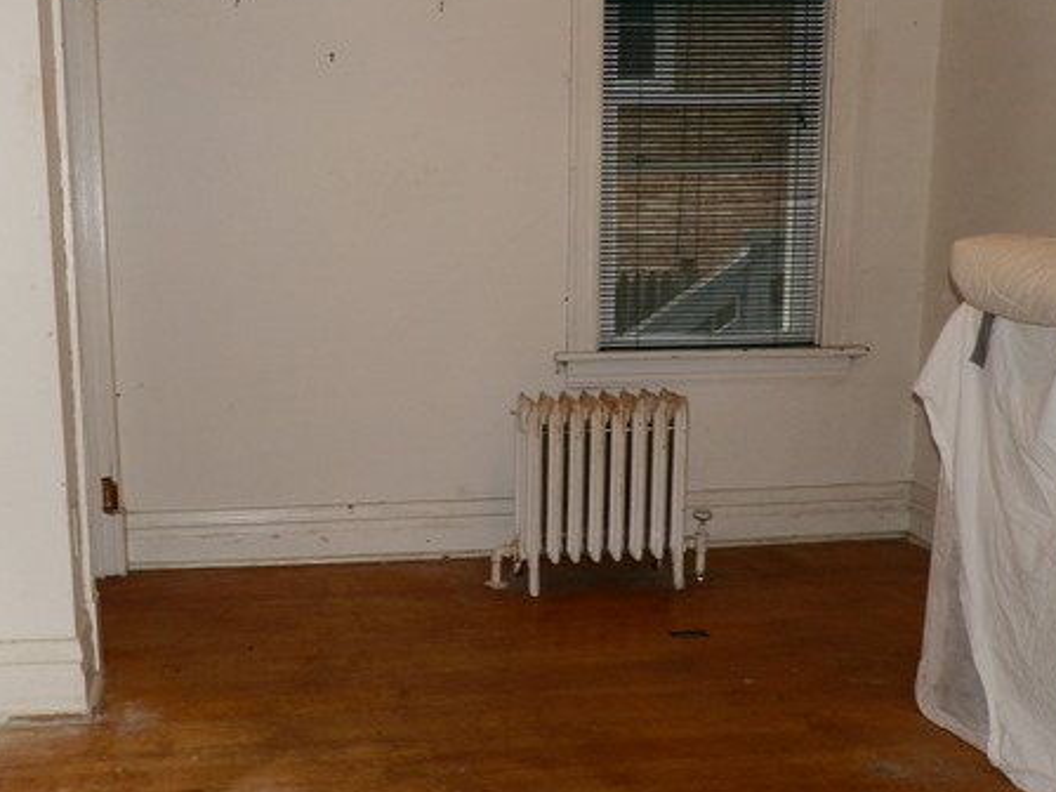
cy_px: 417
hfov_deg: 45.9
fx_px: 1220
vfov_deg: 35.9
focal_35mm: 40
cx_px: 332
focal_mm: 5
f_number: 3.3
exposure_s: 1/30
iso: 100
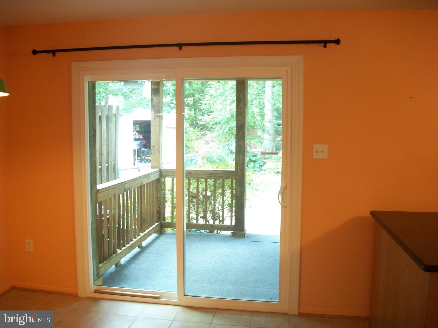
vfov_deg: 44.2
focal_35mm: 32
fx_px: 405
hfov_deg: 56.8
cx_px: 219
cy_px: 164
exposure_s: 1/20
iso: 160
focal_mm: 5.7
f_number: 2.9
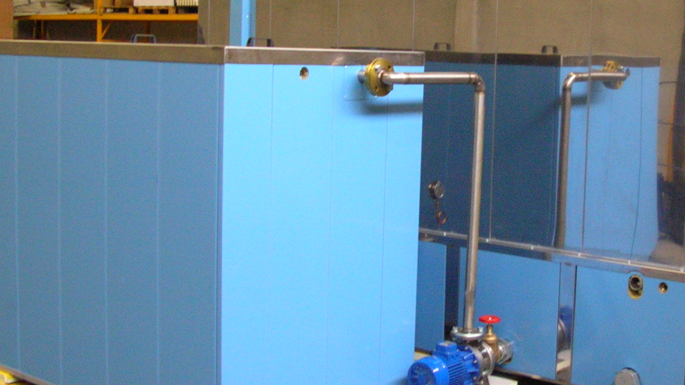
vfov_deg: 19.1
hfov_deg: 33.0
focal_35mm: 63
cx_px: 464
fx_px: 1144
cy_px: 153
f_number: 2.8
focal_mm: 5.8
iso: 159
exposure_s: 1/5.8
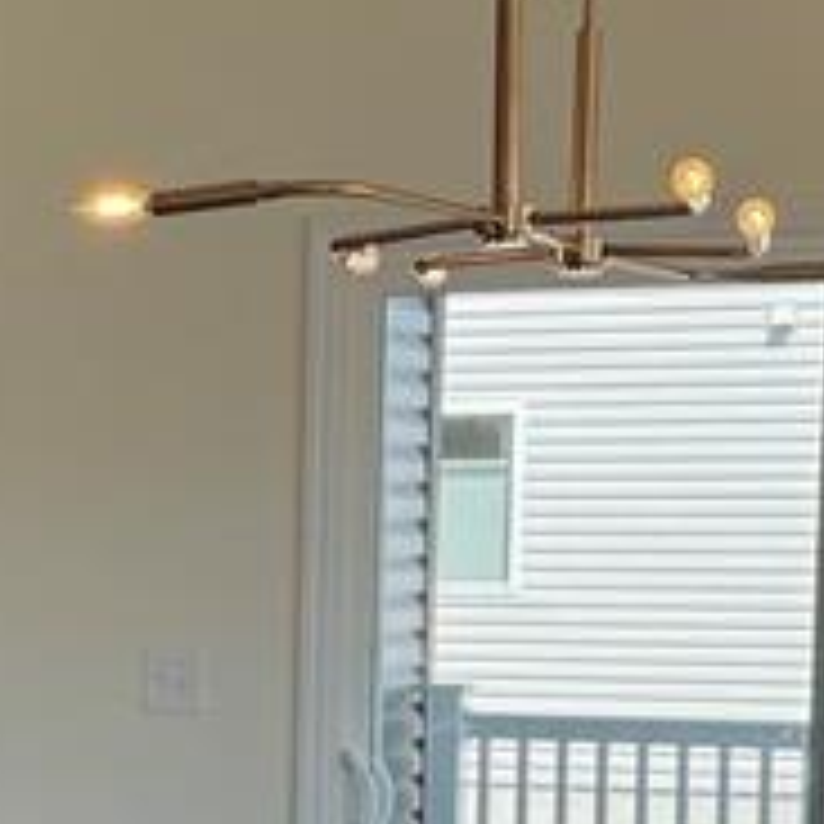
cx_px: -32
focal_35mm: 119
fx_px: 3205
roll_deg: -0.6
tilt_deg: -3.2
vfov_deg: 14.4
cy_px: 829
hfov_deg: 14.4
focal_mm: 6.76
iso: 100
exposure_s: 1/416
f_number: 1.78
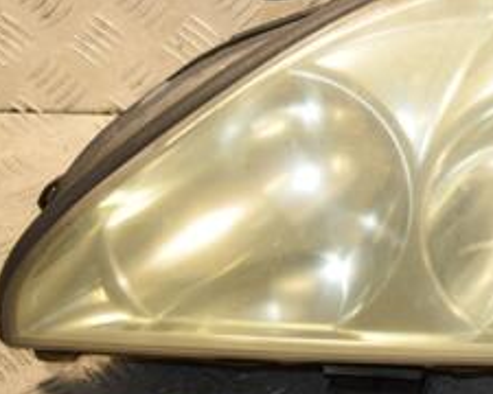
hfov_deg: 15.5
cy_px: 85
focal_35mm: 120
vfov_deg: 12.8
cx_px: 574
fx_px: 1751
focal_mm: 32
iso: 800
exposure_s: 1/200
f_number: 5
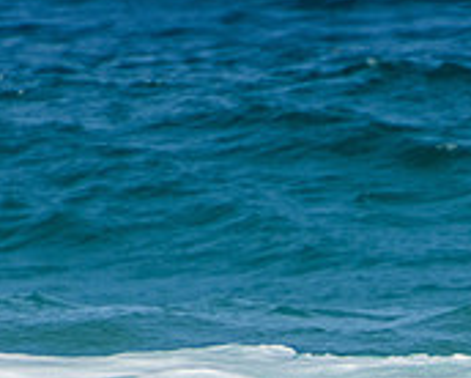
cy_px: 511
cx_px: 507
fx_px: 26446
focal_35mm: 1895
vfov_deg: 0.8
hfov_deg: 1.0
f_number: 5.6
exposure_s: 1/2000
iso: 200
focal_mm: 400
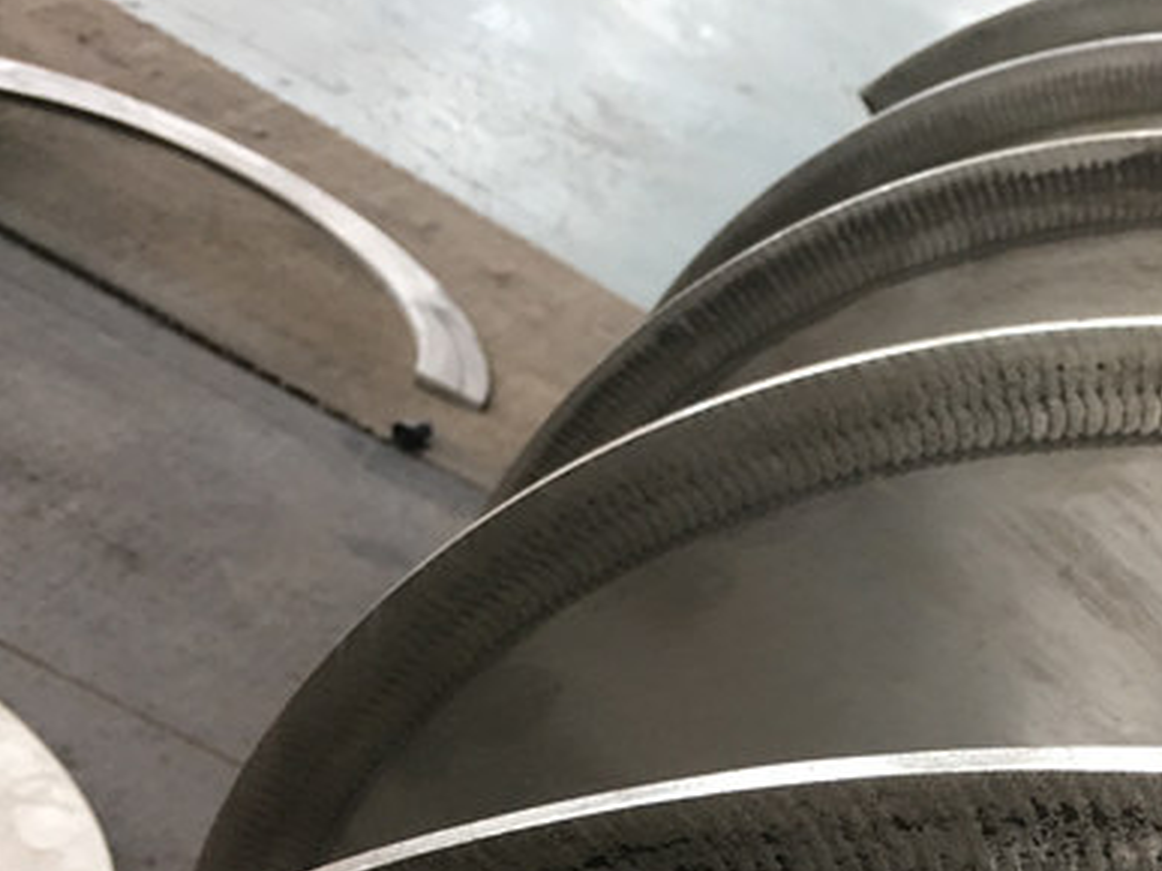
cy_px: 877
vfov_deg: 23.4
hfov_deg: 30.7
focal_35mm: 60
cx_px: 1054
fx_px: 2013
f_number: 2.2
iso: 125
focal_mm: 4.15
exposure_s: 1/33
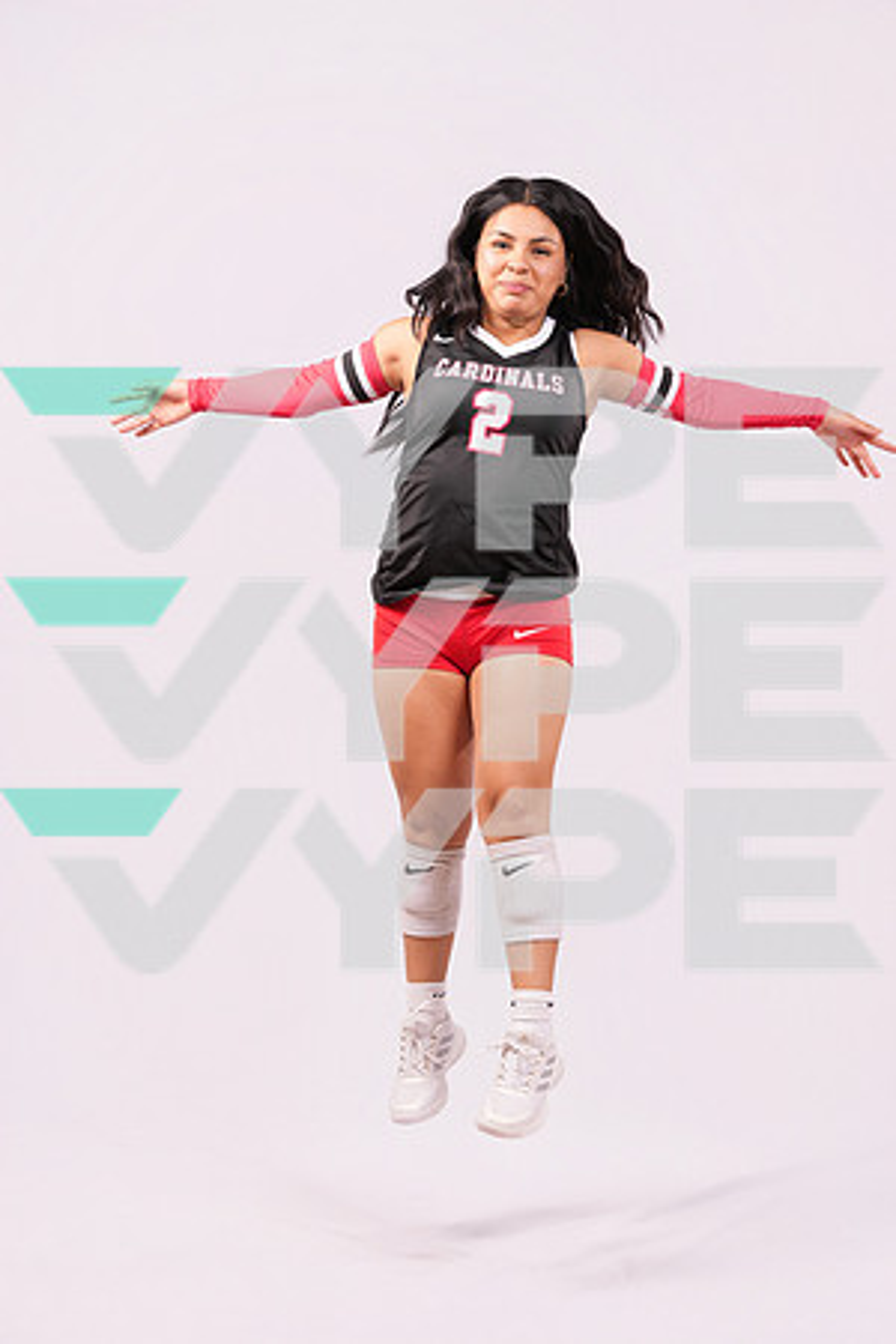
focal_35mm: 70
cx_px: 448
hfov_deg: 19.5
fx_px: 2613
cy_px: 672
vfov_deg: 28.8
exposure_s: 1/200
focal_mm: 70
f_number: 5.6
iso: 200
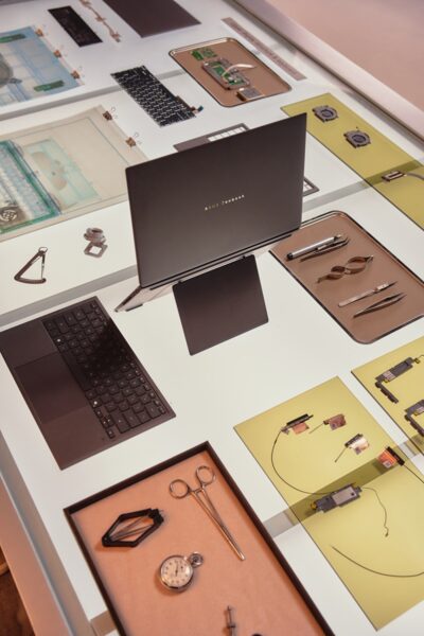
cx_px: 212
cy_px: 318
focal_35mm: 39
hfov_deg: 34.0
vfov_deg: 49.3
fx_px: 692
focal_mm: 39.2
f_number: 4.5
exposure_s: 1/125
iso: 800
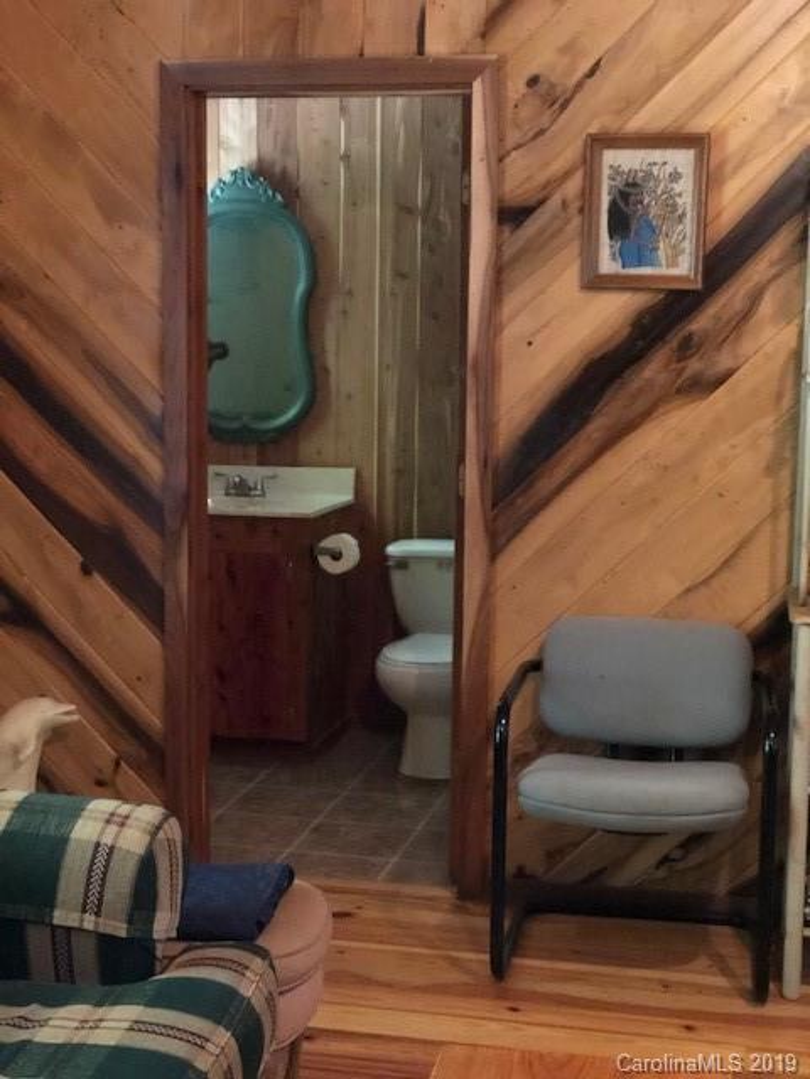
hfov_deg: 25.7
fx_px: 1778
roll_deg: +0.6
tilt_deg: -7.7
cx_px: 405
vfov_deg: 33.8
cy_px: 540
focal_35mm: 57
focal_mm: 6.6
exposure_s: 1/30
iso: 1250
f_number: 2.8
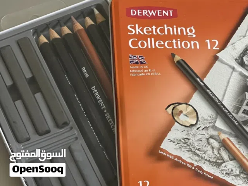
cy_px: 93
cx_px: 124
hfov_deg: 30.3
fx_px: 459
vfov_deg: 22.9
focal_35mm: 64
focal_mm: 7.5
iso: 800
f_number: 2.2
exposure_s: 1/33
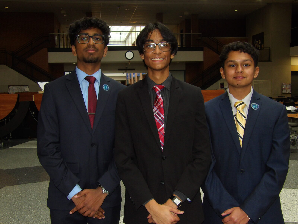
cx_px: 149
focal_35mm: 39
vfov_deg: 36.8
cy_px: 112
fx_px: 336
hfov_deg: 47.9
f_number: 3.7
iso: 250
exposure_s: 1/33
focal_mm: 7
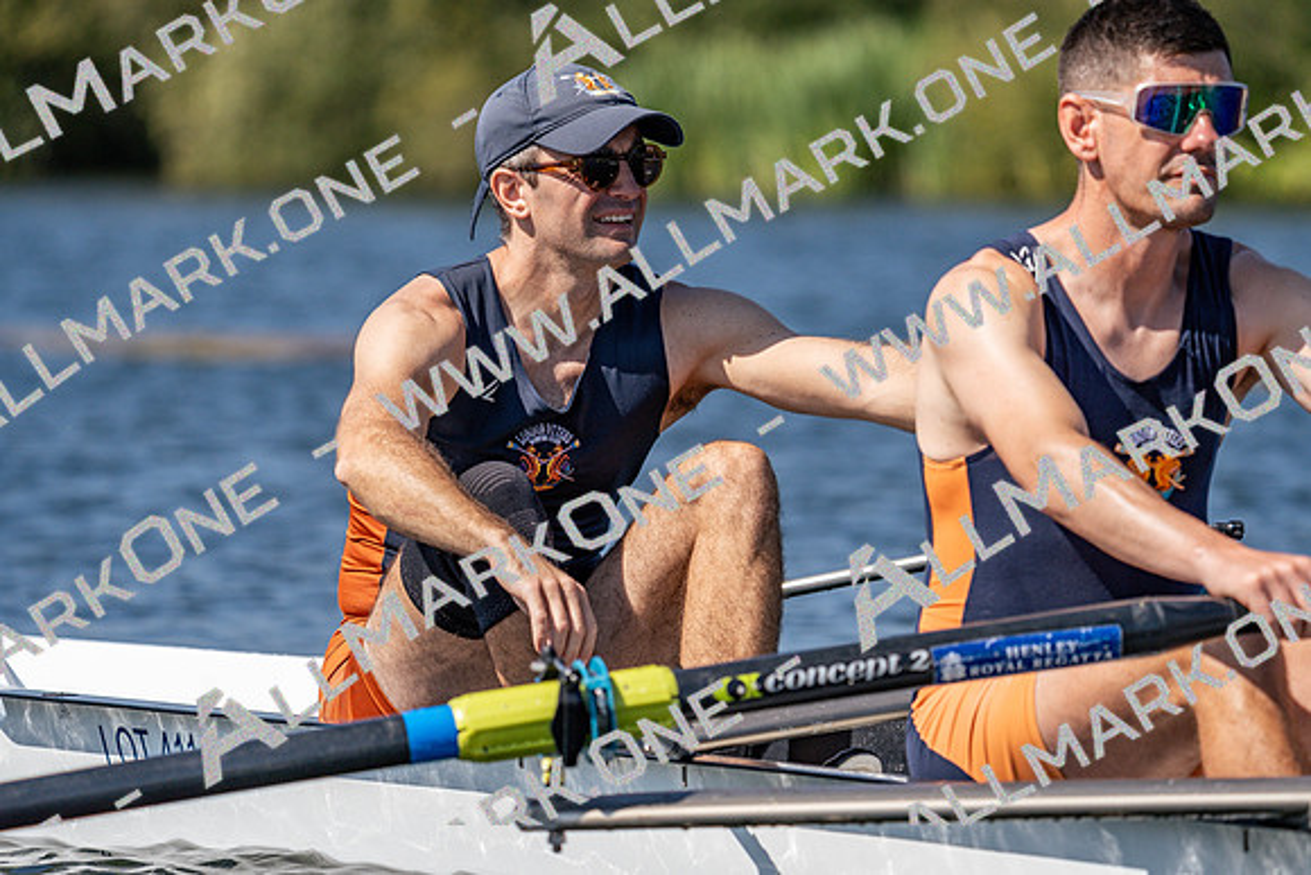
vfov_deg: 3.9
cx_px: 656
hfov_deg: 5.9
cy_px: 438
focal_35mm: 350
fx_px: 12748
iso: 250
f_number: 6.3
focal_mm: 350
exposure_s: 1/2000
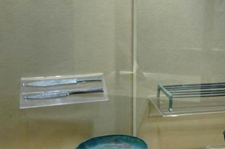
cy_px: 55
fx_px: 412
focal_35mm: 66
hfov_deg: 30.2
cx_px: 158
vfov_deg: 20.5
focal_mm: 24
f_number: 4
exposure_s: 1/25
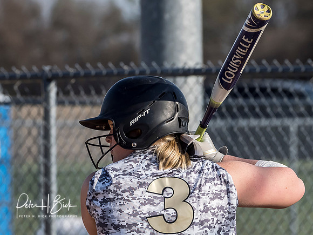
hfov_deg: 2.7
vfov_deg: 2.0
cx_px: 131
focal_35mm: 744
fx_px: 6731
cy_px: 179
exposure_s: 1/2000
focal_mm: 200
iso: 400
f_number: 6.3
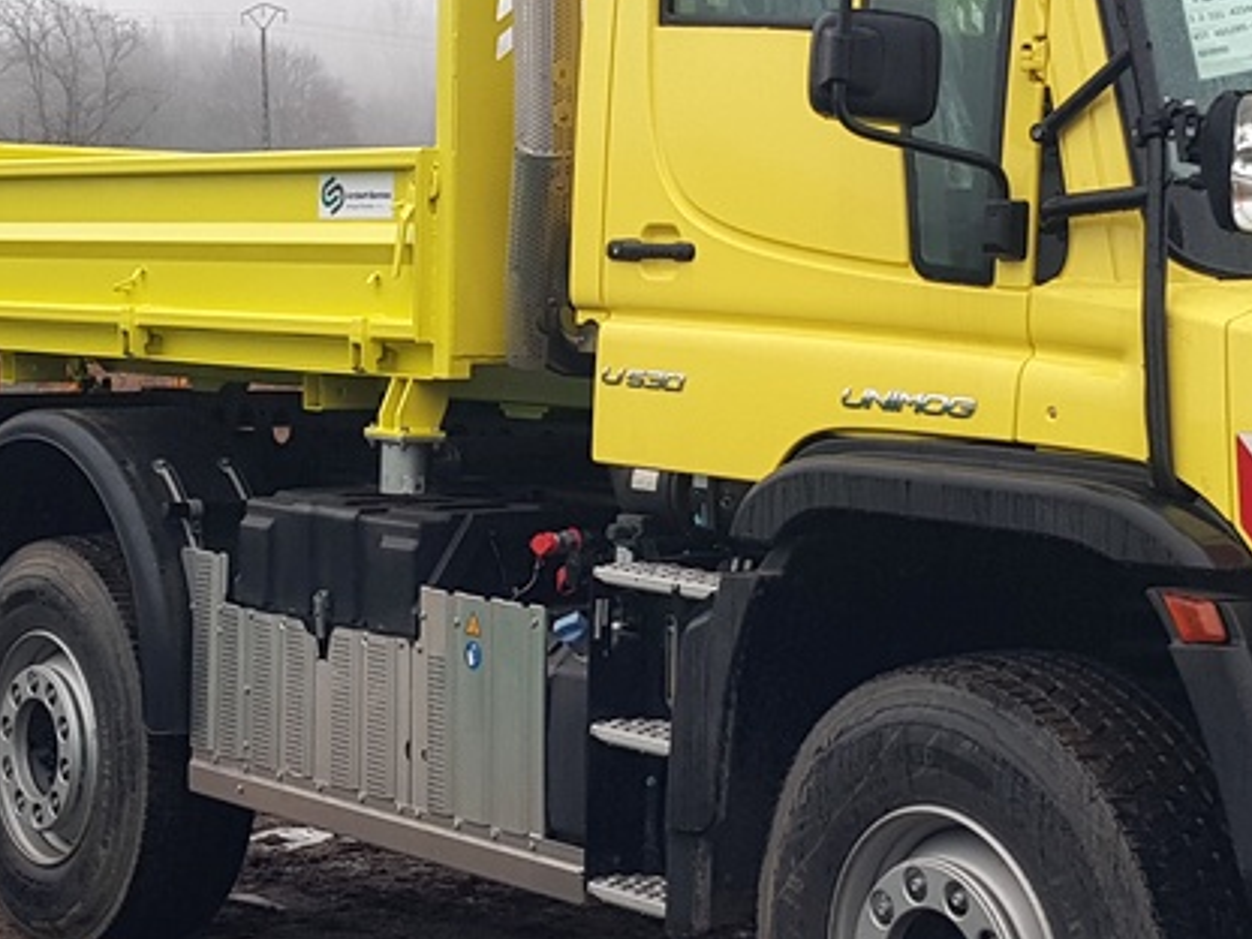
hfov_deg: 36.9
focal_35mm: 50
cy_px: 376
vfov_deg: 29.0
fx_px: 1808
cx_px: 996
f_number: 1.7
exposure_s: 1/50
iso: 50
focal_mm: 4.2
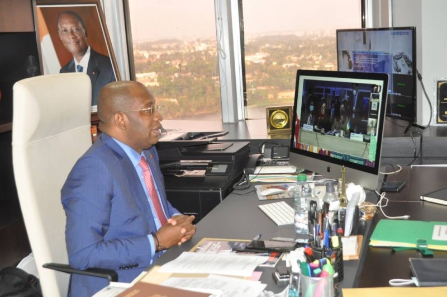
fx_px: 632
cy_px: 148
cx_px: 224
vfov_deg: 26.4
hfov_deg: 38.9
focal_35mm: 51
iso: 1100
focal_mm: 34
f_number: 5
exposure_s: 1/60
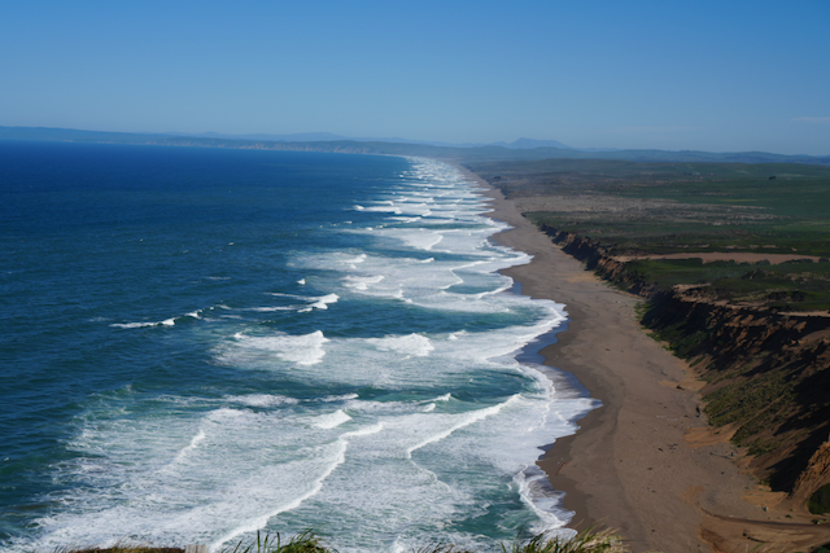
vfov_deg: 25.8
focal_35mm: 52
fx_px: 1211
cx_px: 415
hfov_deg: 37.8
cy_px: 276
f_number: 5
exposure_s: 1/1250
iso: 100
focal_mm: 35
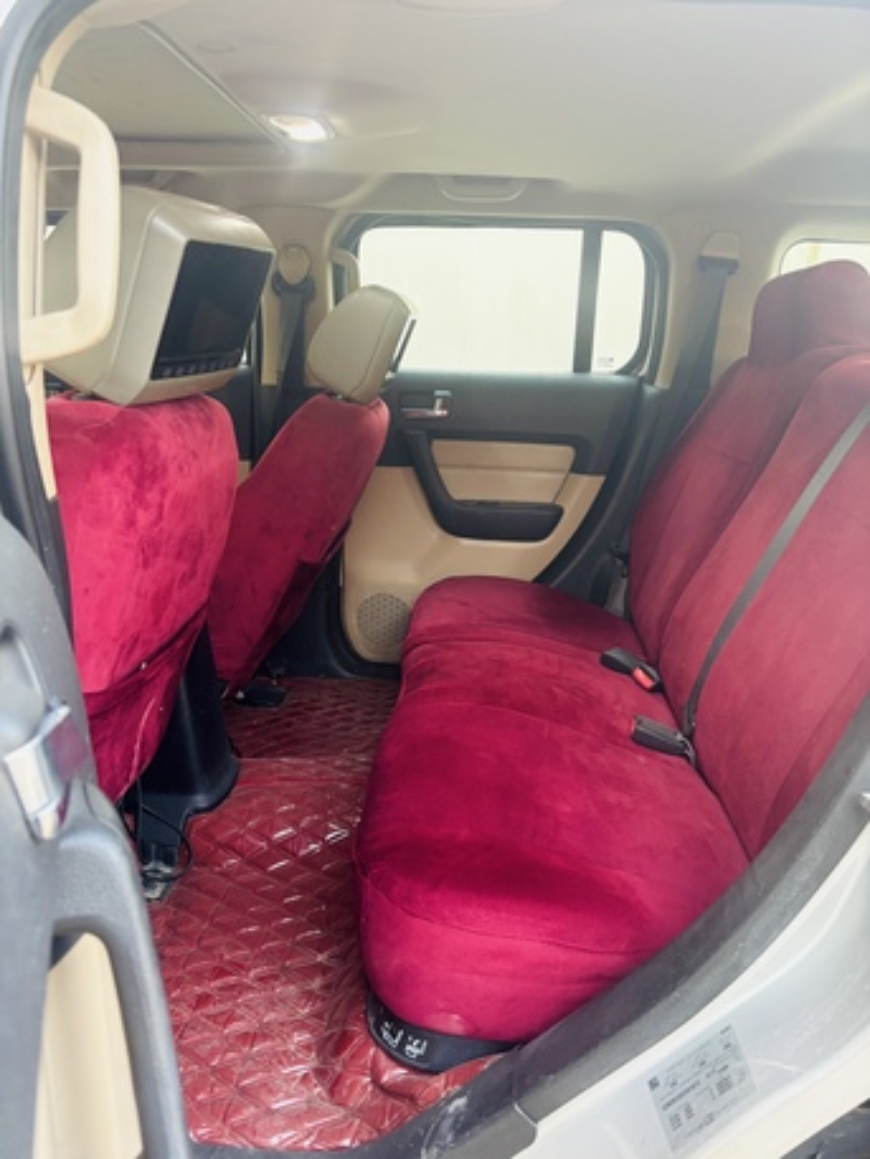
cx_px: 435
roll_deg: -2.2
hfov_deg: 53.1
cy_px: 580
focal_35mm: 26
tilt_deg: -16.2
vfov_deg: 67.3
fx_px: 871
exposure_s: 1/60
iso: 250
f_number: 1.6
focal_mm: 5.96
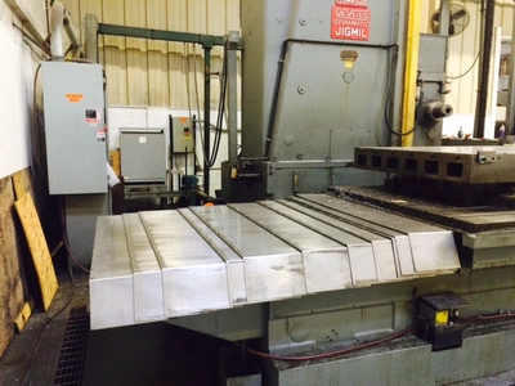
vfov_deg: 48.2
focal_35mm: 29
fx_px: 431
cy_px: 193
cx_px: 258
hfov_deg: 61.7
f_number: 2.2
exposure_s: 1/24
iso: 320
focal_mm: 4.15
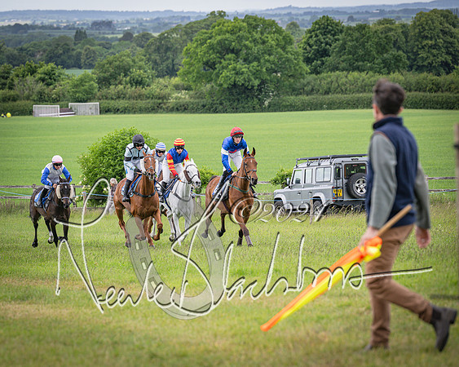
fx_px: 2537
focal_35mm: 187
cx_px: 121
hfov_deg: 10.3
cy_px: 170
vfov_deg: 8.3
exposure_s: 1/1600
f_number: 4
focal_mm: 135
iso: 400
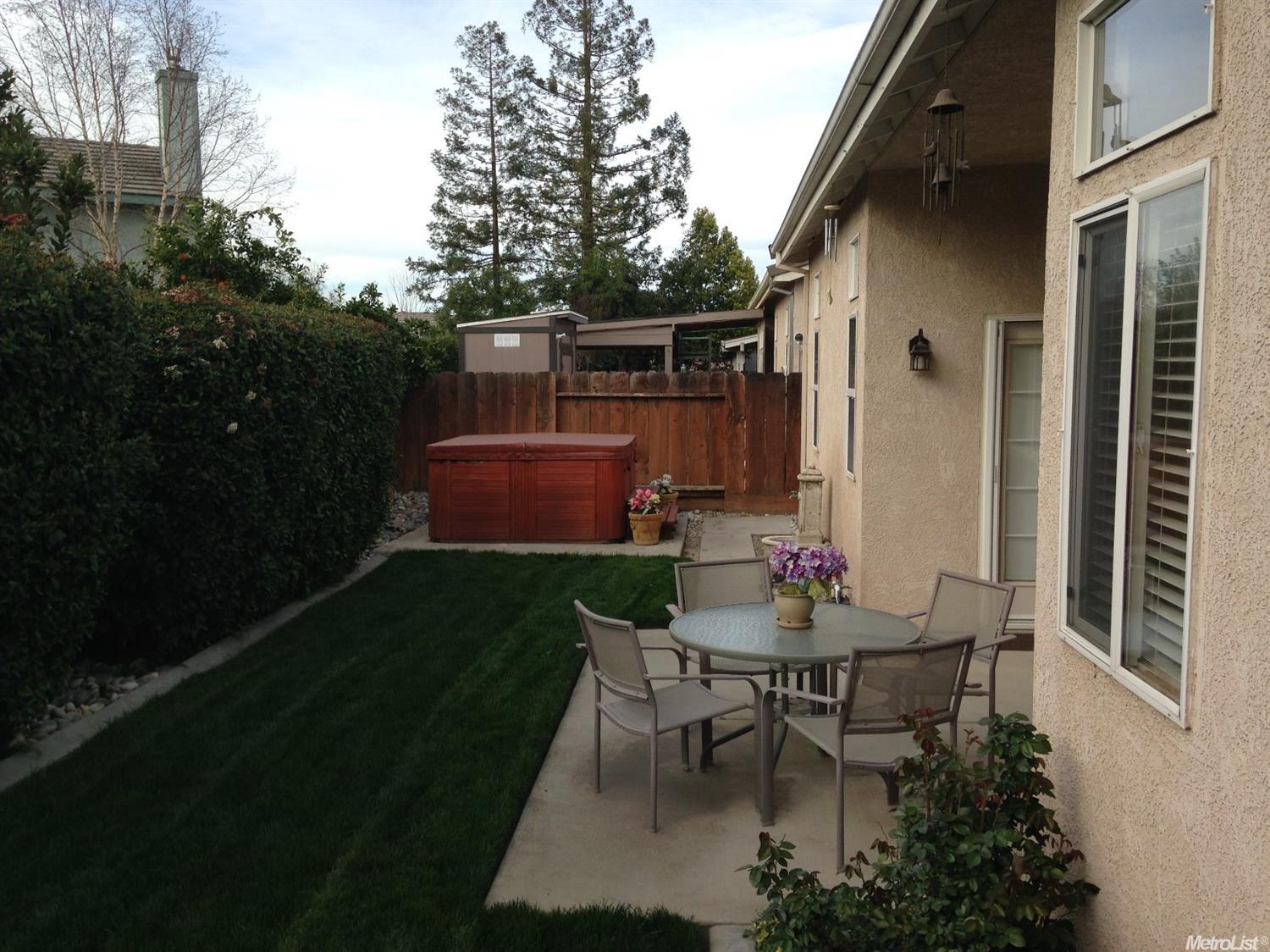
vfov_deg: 42.9
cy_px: 476
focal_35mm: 33
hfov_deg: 55.4
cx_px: 635
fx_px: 1210
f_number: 2.4
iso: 50
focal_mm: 4.12
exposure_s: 1/686
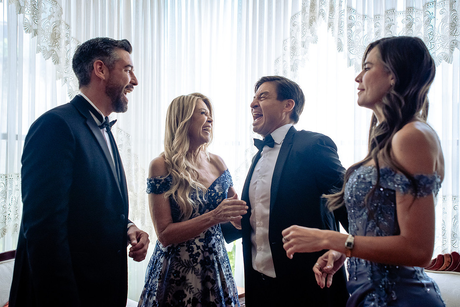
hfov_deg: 52.9
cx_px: 224
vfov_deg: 36.7
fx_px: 463
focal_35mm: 36
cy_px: 148
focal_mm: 35
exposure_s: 1/250
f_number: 3.5
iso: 2000
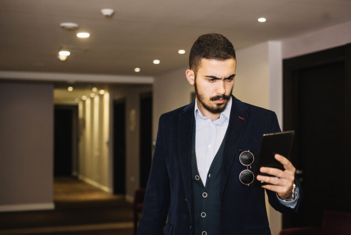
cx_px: 176
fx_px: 488
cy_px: 118
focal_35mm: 50
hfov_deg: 39.6
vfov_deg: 27.0
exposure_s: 1/50
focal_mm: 50
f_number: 2.8
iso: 800
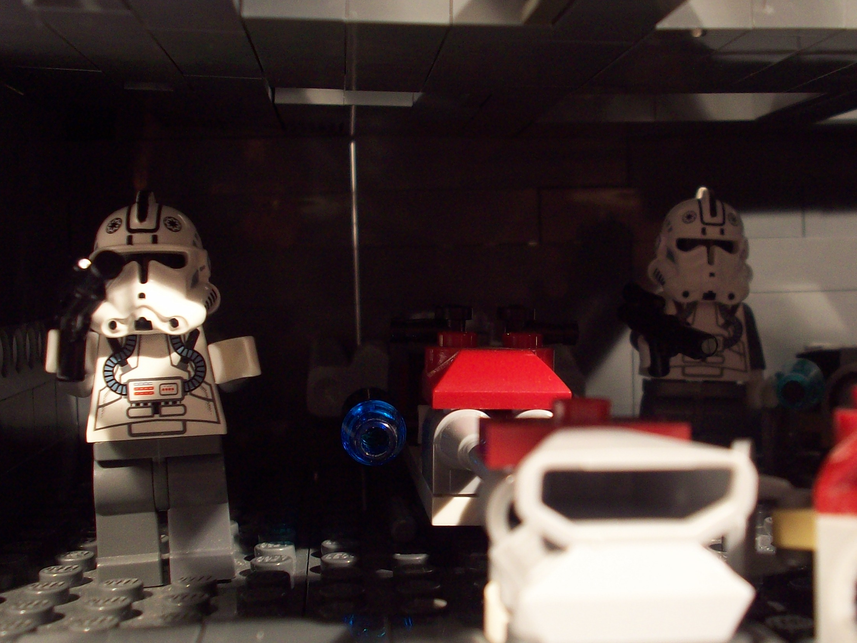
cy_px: 367
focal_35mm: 51
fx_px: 1263
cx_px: 531
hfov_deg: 37.3
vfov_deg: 28.5
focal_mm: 6.2
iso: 80
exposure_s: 1/80.4
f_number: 2.8
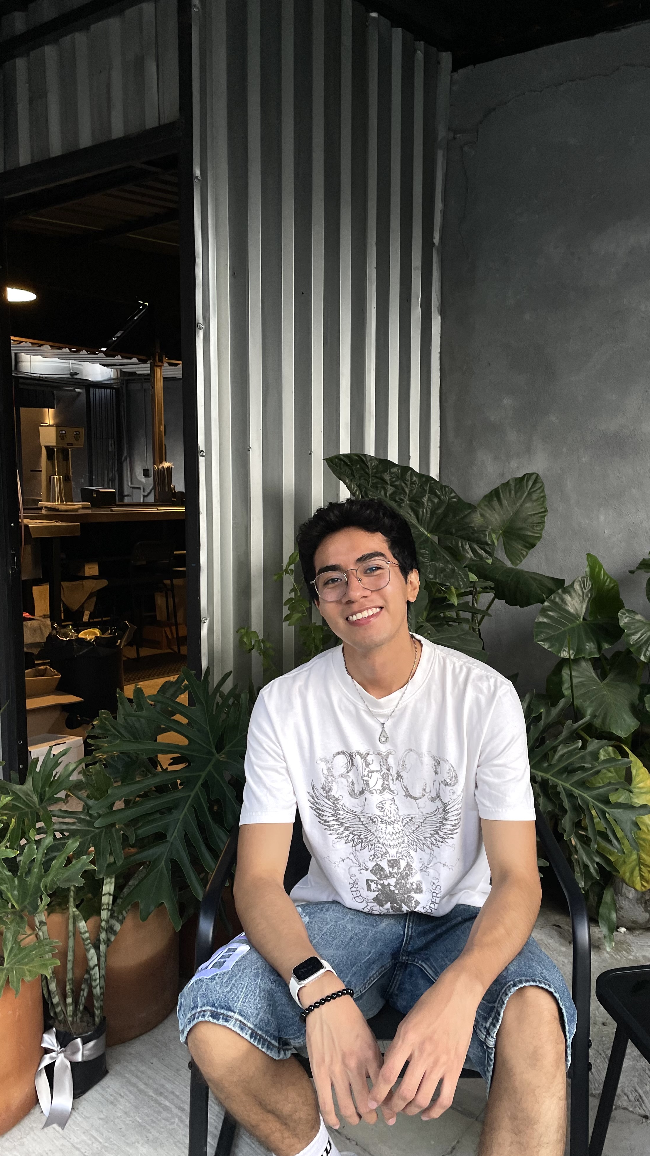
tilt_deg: -7.2
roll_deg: -0.1
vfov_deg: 66.1
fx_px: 889
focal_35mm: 29
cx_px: 395
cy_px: 591
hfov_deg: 40.0
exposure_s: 1/121
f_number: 1.6
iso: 80
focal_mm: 4.2
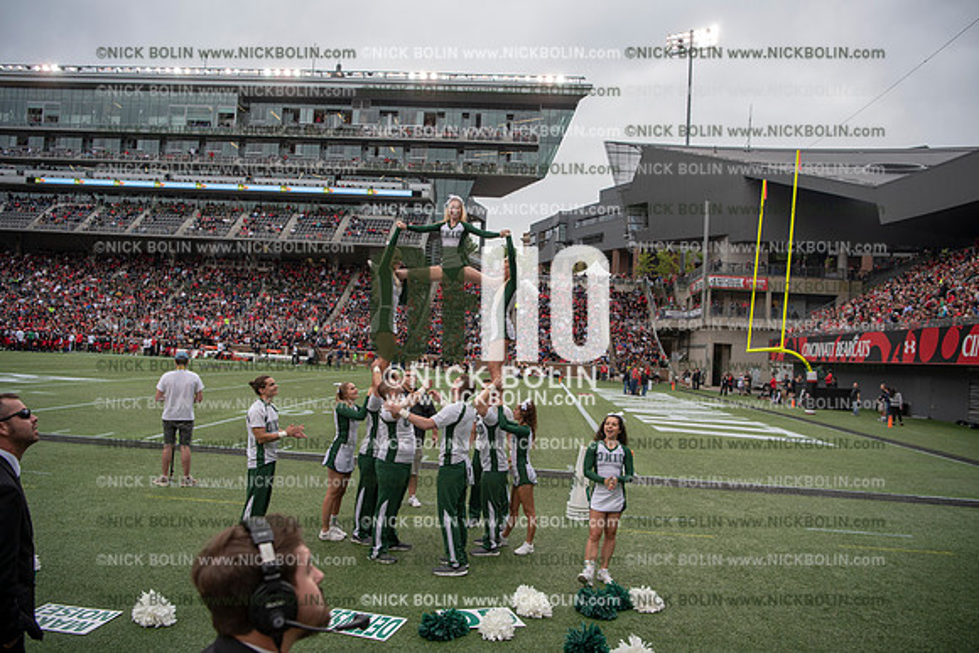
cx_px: 490
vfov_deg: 46.4
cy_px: 326
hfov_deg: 65.5
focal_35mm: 28
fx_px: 762
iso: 250
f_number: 3.5
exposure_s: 1/1000
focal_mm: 28
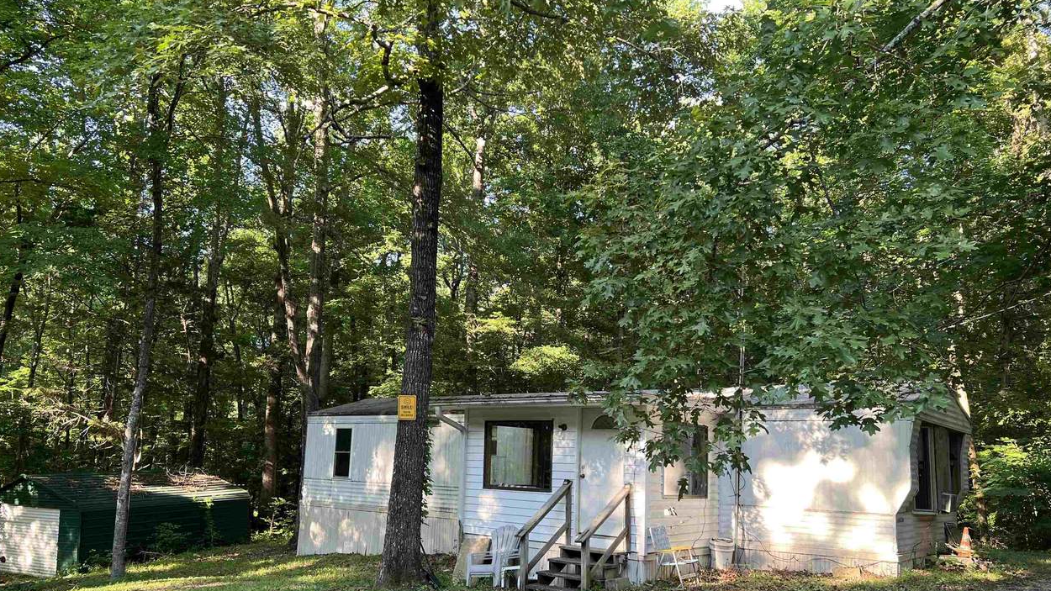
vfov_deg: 40.0
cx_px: 516
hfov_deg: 66.1
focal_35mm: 29
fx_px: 808
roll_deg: -1.3
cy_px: 361
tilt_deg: +8.1
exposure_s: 1/121
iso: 50
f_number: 1.5
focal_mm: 5.7
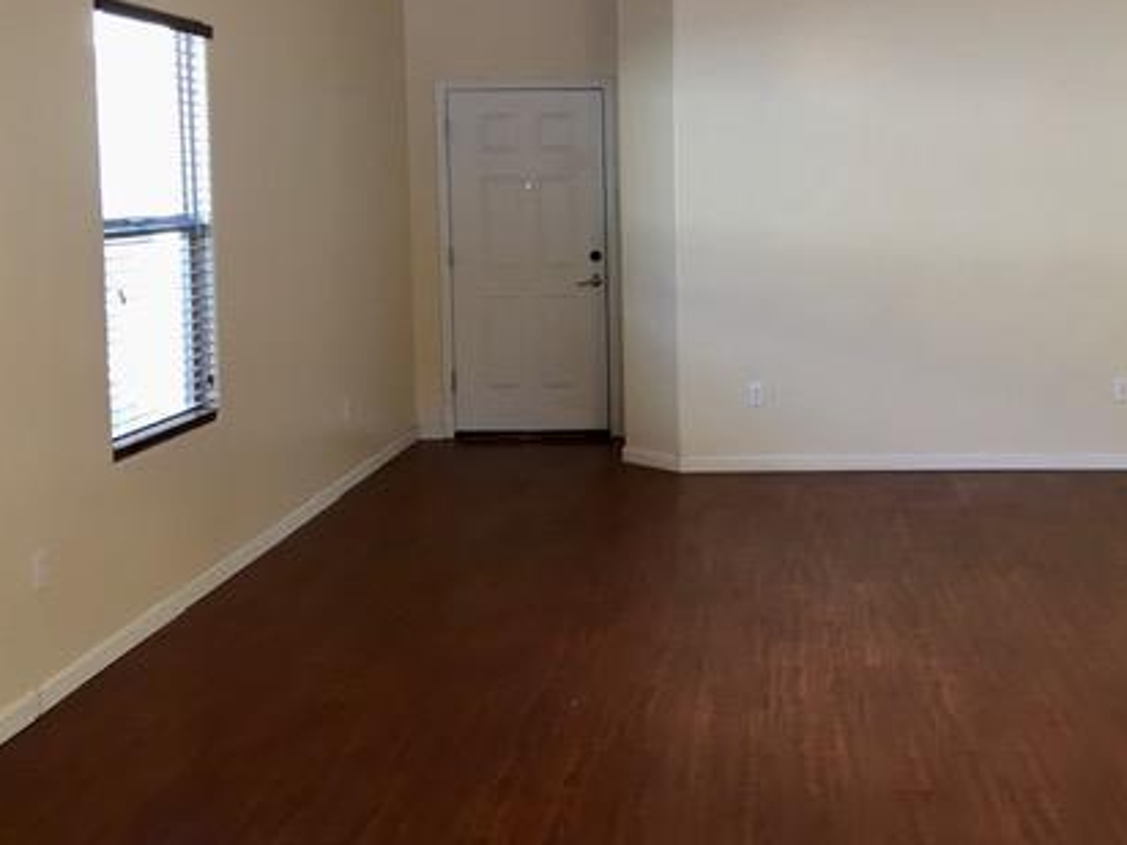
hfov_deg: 41.5
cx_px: 760
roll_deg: +0.5
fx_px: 1465
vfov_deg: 31.9
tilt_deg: -3.8
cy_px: 276
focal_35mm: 45
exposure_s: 1/33
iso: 80
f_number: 2.2
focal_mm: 4.15
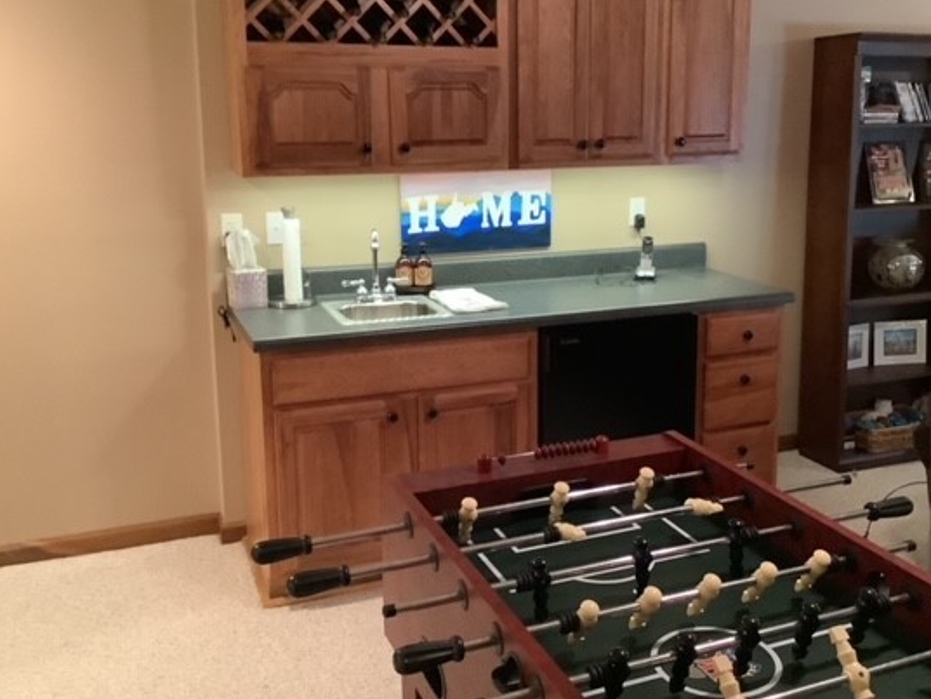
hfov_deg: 50.0
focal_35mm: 37
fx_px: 995
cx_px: 533
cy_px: 303
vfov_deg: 38.6
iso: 640
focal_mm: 3.3
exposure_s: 1/24
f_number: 2.4
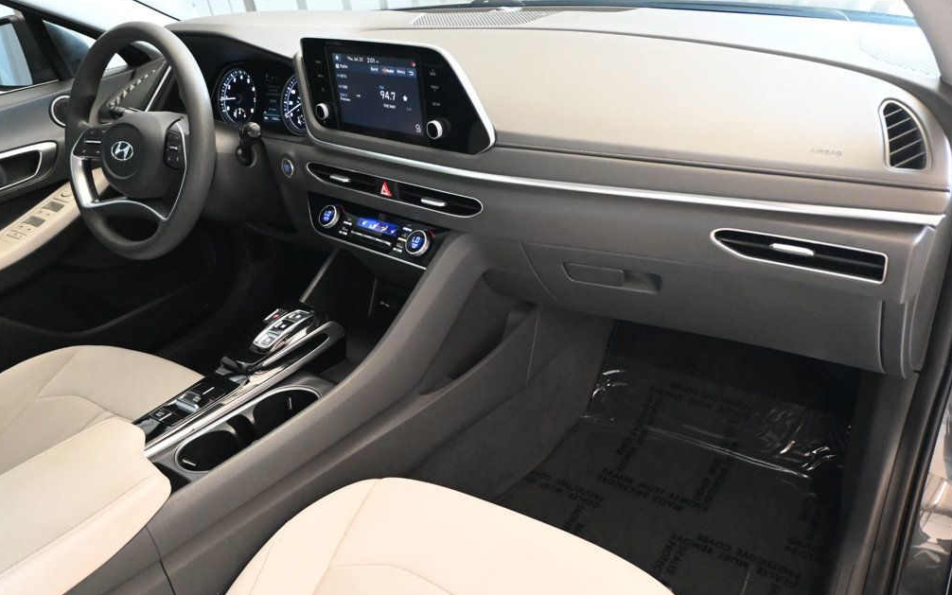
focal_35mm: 28
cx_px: 481
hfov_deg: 66.5
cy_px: 316
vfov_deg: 44.5
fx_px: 727
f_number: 3.5
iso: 5000
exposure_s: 1/60
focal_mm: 18
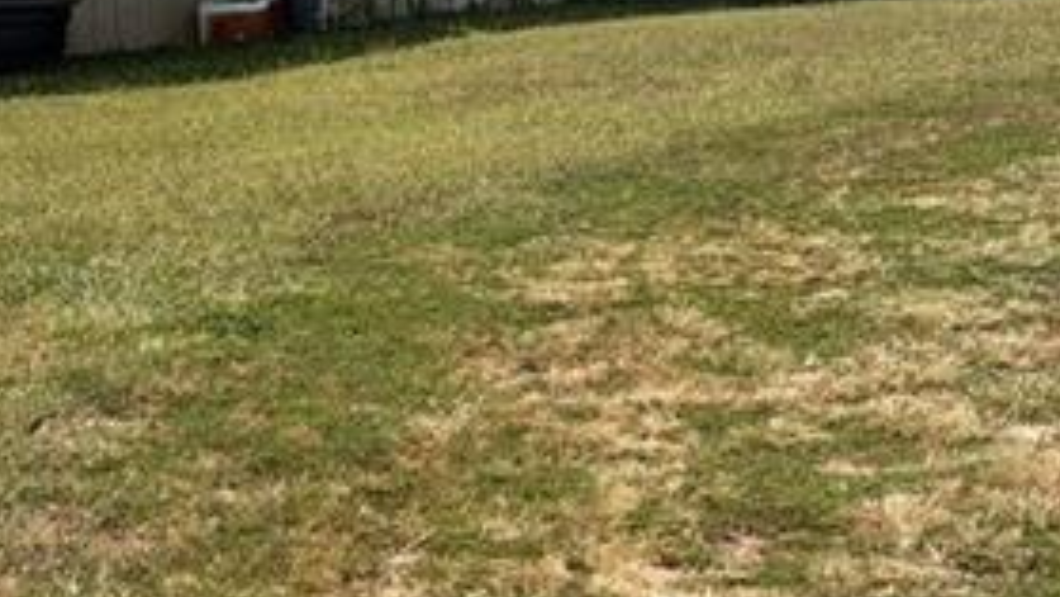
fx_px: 2193
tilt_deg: -11.3
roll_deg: +2.5
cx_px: 213
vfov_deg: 15.5
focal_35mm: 78
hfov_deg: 26.7
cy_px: 304
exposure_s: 1/4065
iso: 50
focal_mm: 5.96
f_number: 1.6
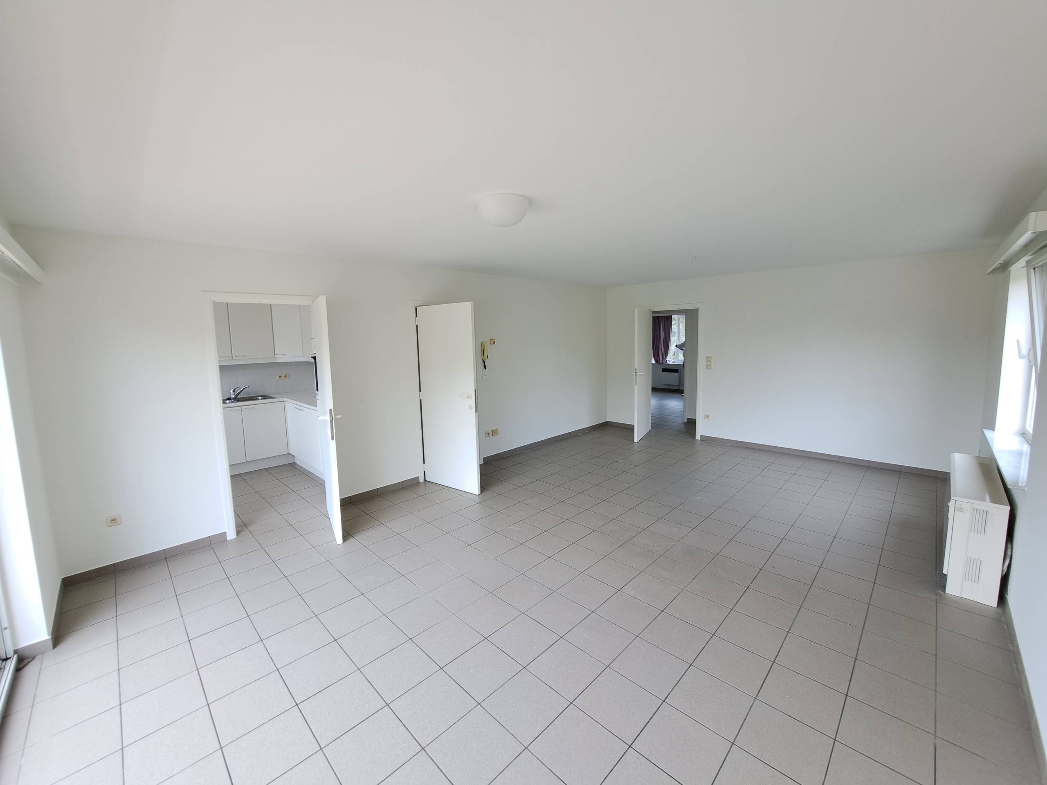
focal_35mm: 13
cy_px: 392
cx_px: 524
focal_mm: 1.74
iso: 50
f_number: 2.2
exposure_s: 1/50
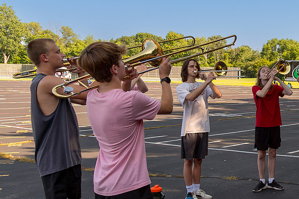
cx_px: 337
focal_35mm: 58
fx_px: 479
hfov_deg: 30.6
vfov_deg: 23.5
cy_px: 90
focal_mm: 24
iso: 1250
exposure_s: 1/1600
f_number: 5.6
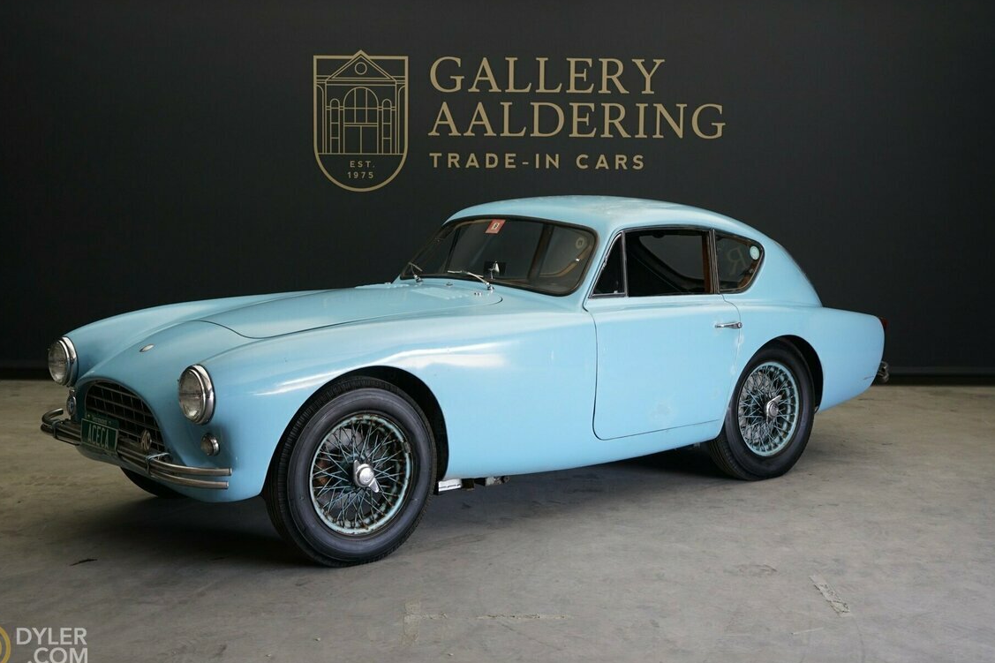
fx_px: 1354
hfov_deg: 40.3
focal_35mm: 49
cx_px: 476
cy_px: 329
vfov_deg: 27.5
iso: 800
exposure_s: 1/15
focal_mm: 46
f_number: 6.3
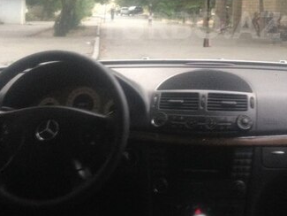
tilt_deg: +1.4
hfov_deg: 28.8
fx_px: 556
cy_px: 25
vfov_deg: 21.5
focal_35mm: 67
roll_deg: -0.7
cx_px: 190
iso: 250
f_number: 2.4
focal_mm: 4.12
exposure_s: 1/20
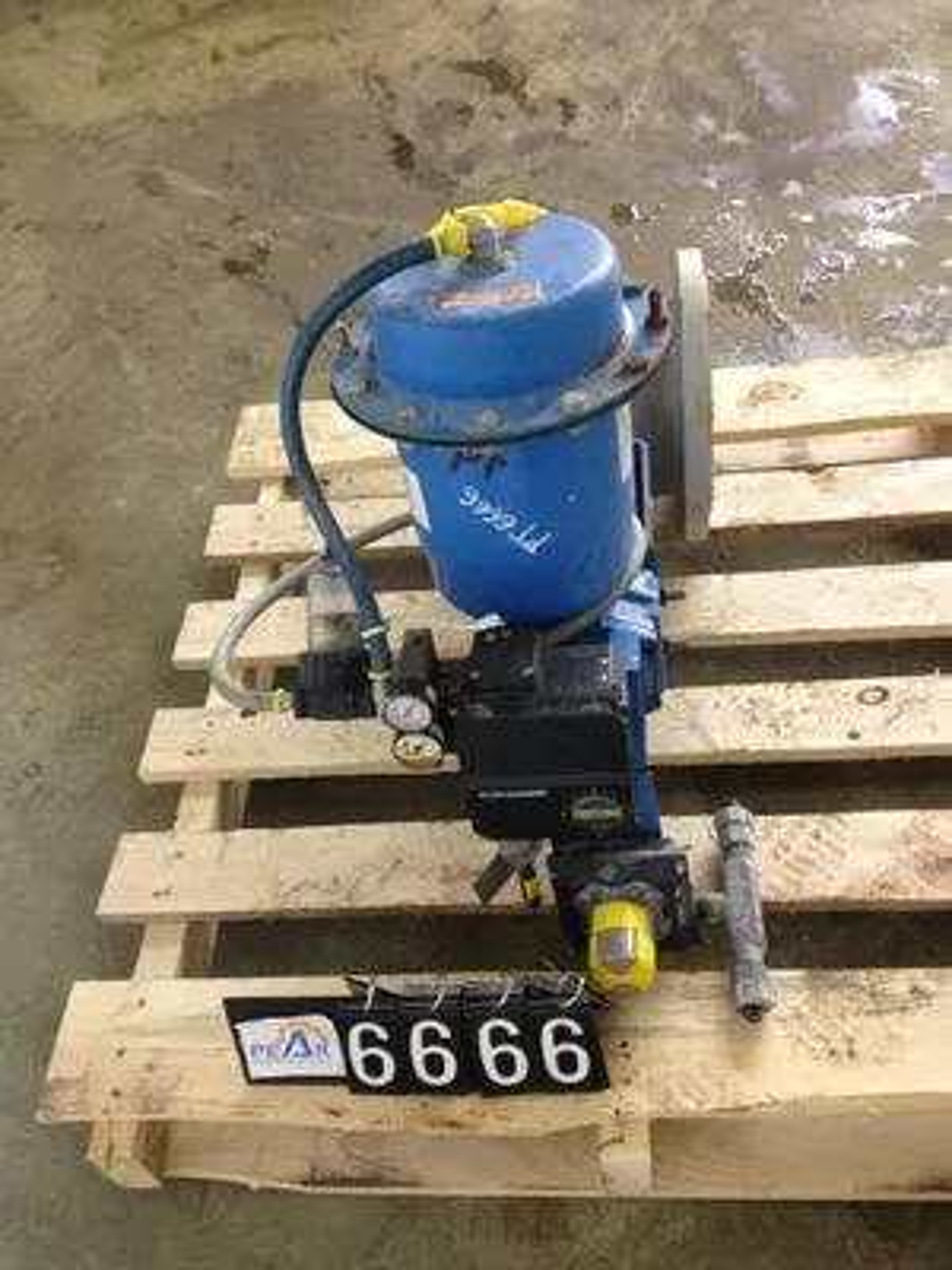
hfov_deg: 40.7
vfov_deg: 52.6
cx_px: 476
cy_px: 635
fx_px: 1283
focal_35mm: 35
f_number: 2.4
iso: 200
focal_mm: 4.28
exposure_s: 1/20
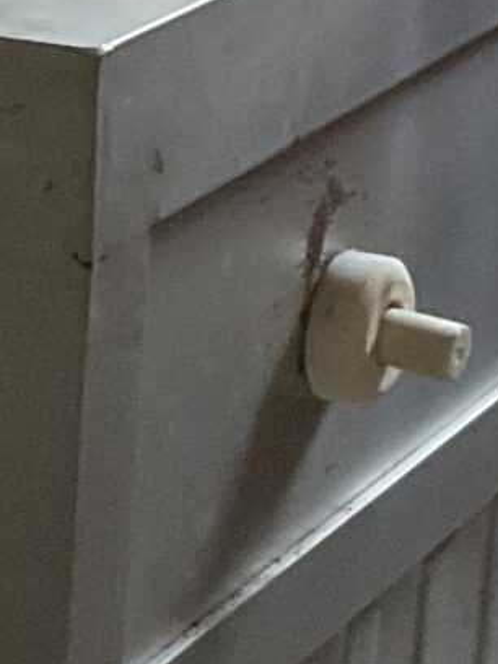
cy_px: 213
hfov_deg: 7.9
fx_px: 3491
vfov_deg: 10.9
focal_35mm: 182
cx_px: -443
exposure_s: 1/47
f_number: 1.8
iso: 320
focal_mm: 3
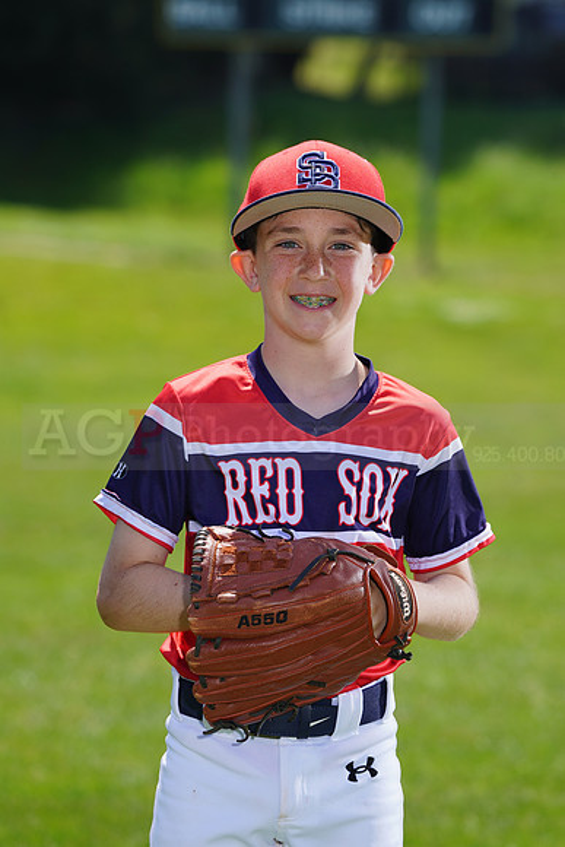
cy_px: 424
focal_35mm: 221
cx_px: 282
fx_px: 5199
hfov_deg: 6.2
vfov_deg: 9.3
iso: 100
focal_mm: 221
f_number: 7.1
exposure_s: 1/250
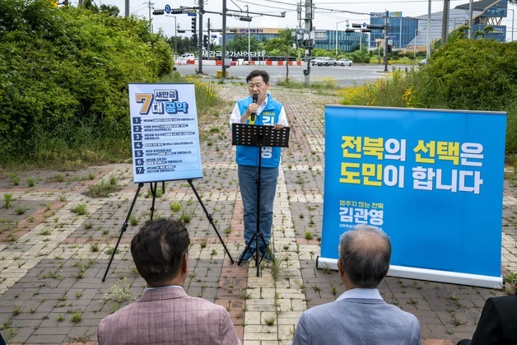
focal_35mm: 40
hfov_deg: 48.4
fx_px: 575
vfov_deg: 33.4
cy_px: 172
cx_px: 258
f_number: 14
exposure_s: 1/320
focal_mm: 40
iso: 400
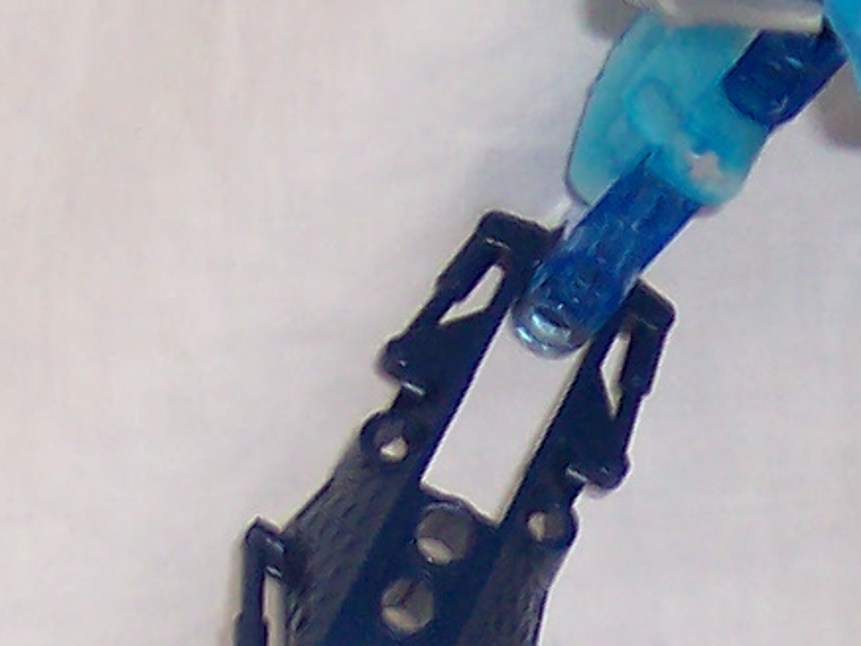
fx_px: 9604
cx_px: 1062
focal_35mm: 386
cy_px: 1026
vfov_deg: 3.8
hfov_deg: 5.1
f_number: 4
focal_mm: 12.8
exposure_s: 1/90
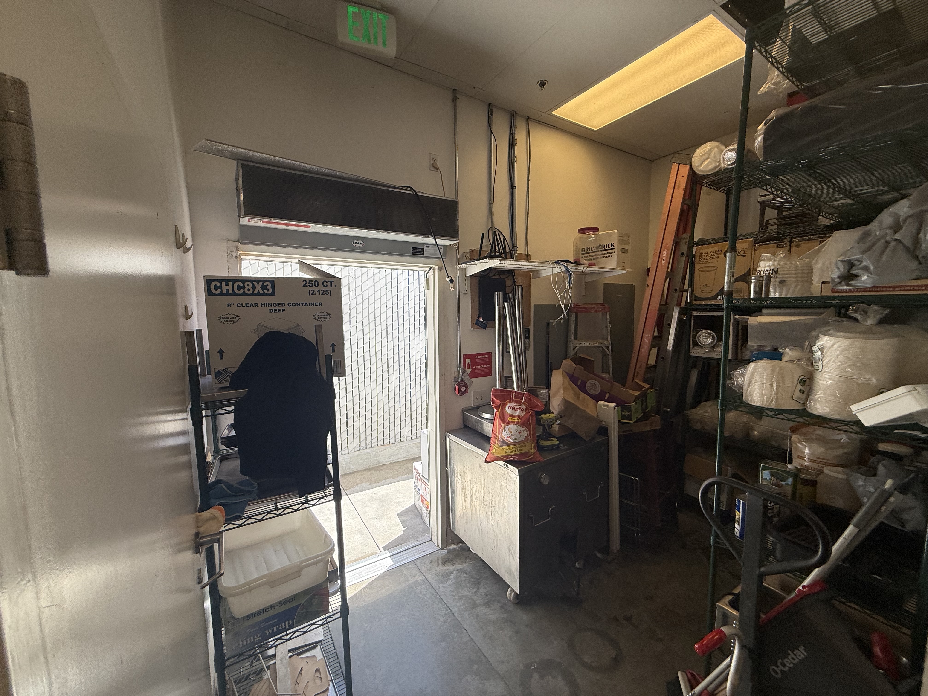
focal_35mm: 14
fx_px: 375
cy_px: 348
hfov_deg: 102.1
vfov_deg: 85.7
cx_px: 464
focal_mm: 2.22
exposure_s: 1/293
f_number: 2.2
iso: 50
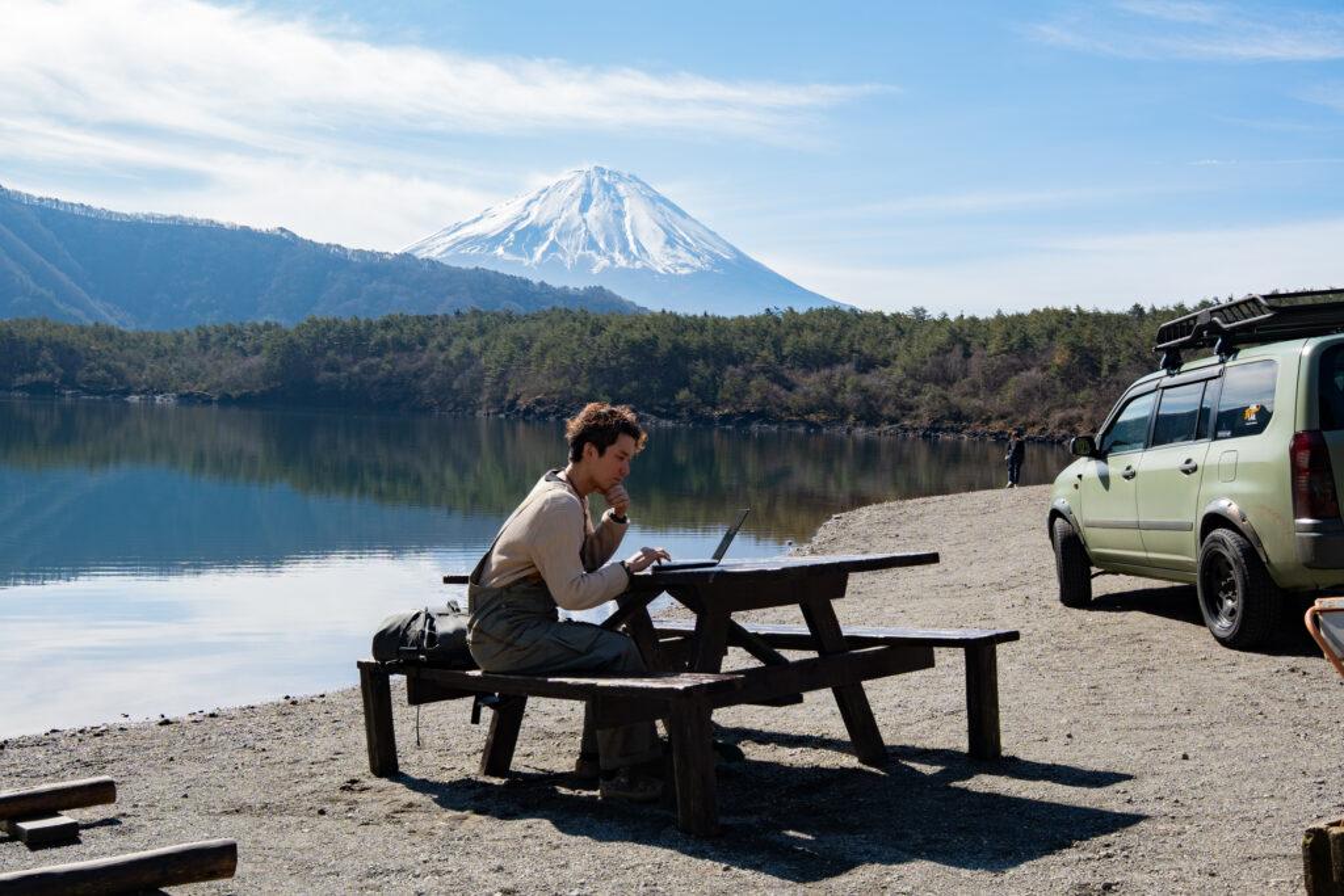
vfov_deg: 36.9
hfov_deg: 53.1
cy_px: 448
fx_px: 1344
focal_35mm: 36
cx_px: 672
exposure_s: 1/250
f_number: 9
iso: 80
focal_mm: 24
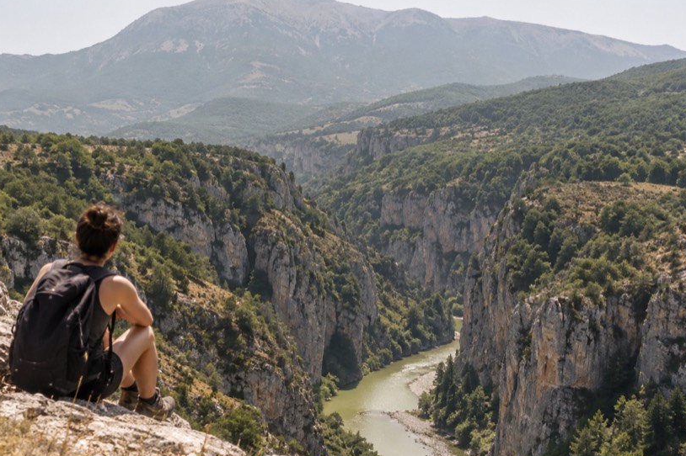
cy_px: 234
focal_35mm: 43
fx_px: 819
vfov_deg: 31.2
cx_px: 294
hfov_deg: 45.3
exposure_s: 1/500
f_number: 7.1
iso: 400
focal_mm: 35
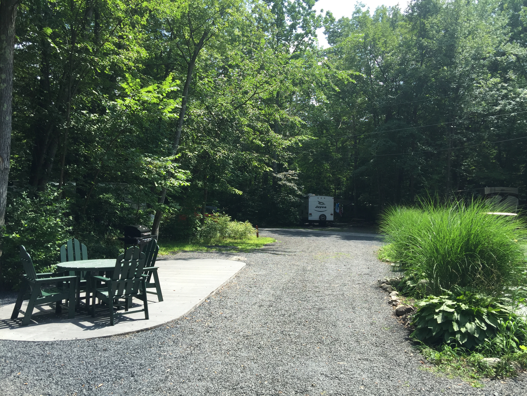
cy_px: 198
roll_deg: -2.1
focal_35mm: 29
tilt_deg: +3.5
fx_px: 442
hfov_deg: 61.7
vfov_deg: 48.2
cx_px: 264
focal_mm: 4.15
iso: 32
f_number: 2.2
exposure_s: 1/791
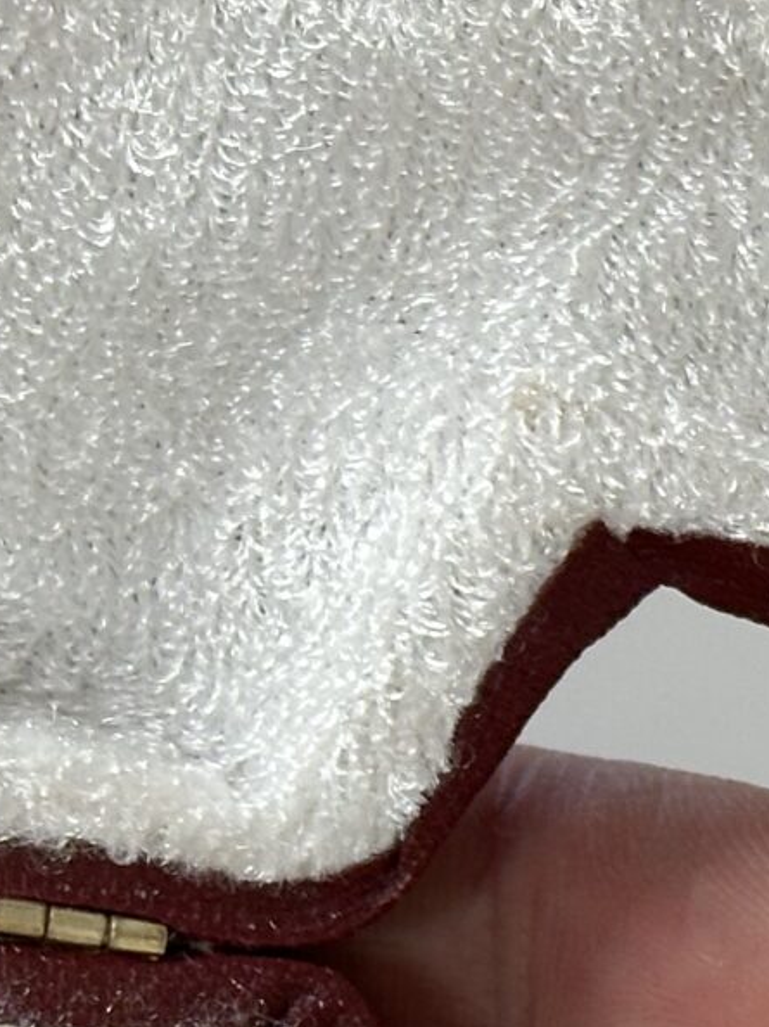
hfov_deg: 7.1
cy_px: 1075
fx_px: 6136
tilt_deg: -55.2
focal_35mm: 207
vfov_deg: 9.5
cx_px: 1026
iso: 125
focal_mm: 6.86
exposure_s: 1/100
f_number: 1.78
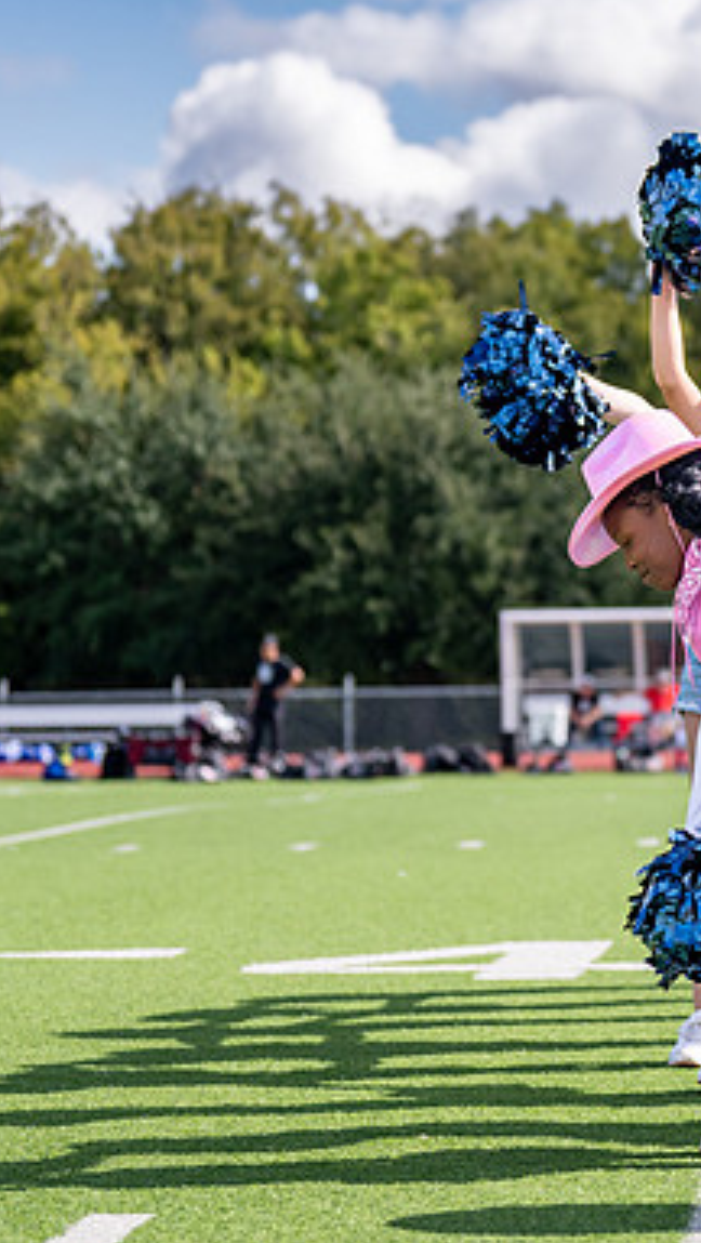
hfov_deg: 8.8
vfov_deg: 15.7
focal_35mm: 137
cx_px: 723
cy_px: 559
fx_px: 4518
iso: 250
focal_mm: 70
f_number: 2.8
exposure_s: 1/4000
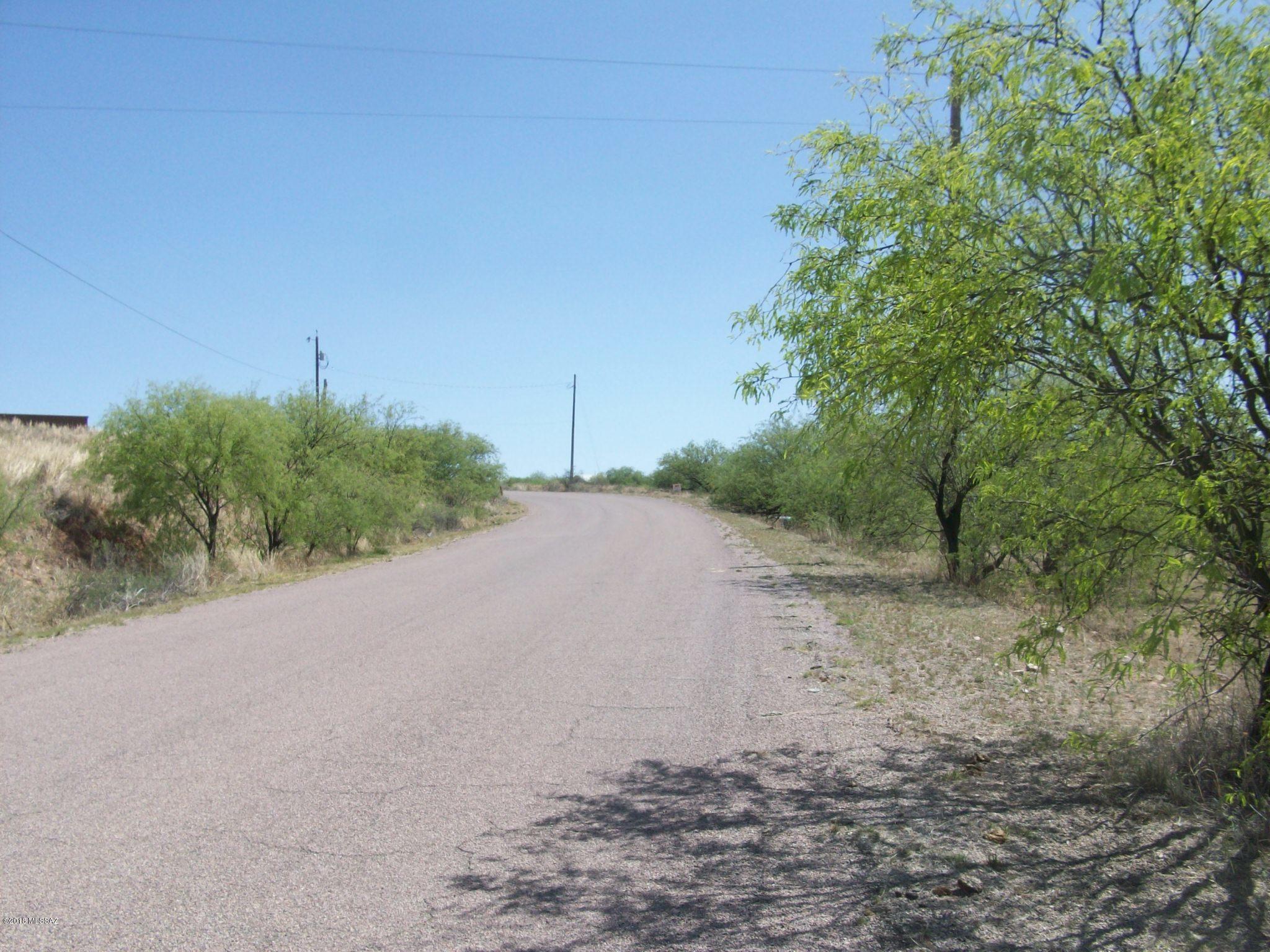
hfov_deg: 54.0
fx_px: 1247
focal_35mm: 34
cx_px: 635
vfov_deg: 41.8
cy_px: 476
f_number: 5.5
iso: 64
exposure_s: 1/306
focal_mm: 5.7
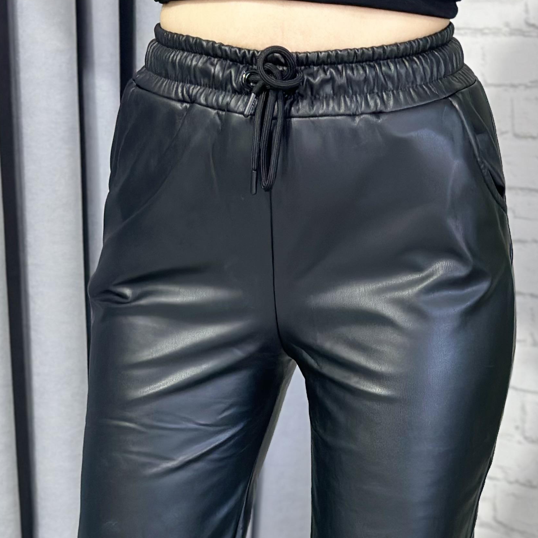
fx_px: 1811
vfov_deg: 16.3
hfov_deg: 16.9
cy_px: 613
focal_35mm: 103
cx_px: 327
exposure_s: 1/100
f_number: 1.78
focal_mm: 6.86
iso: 160
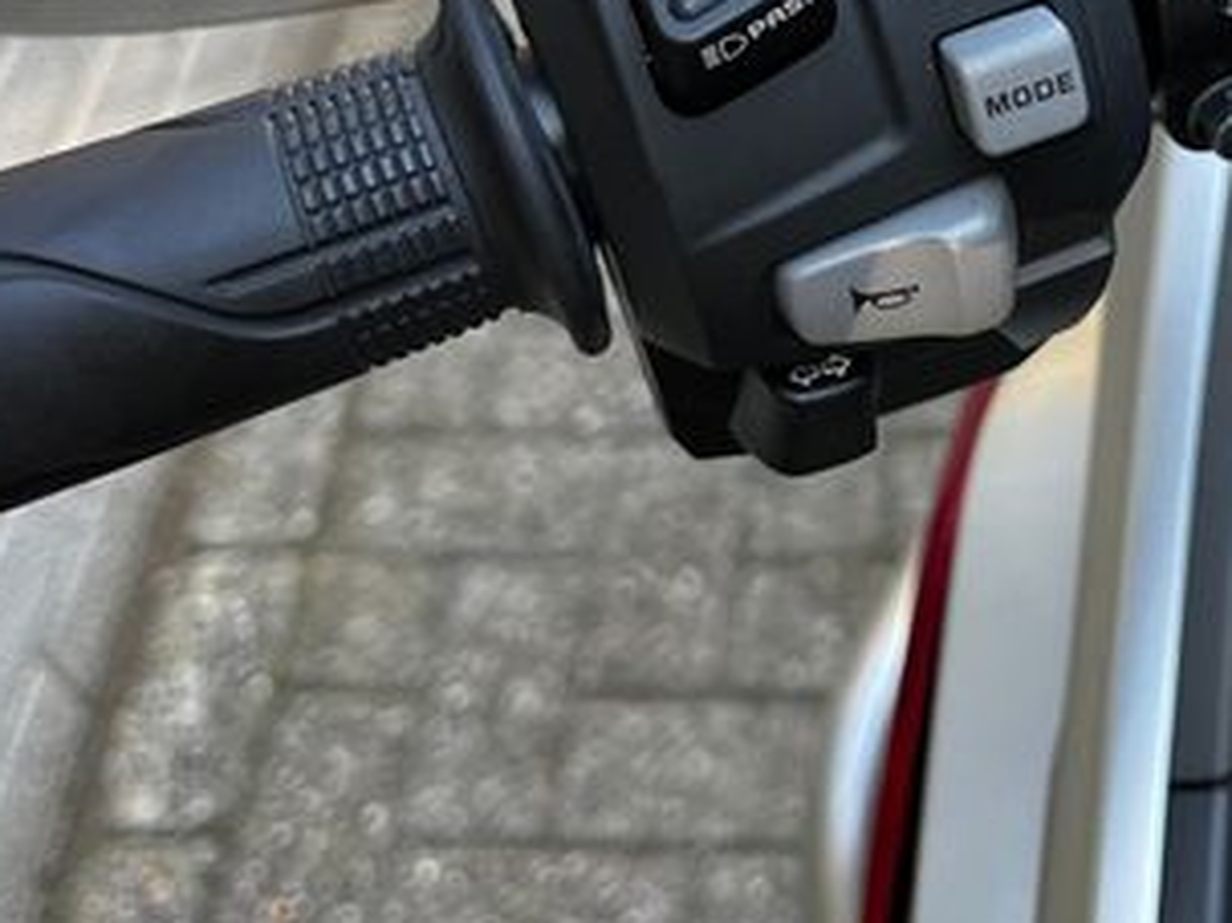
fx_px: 1957
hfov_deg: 33.9
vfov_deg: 25.7
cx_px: 988
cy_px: 102
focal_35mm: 55
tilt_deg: -48.2
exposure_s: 1/122
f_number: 1.6
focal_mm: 5.1
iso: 80
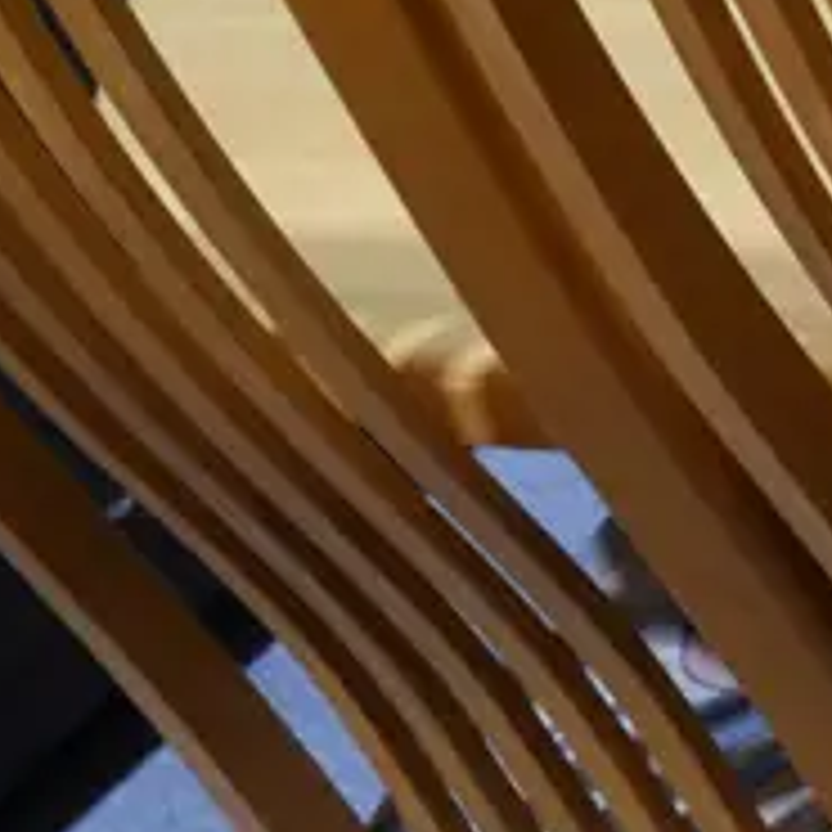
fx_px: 5058
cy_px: 124
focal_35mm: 186
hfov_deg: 8.4
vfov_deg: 9.4
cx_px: 2141
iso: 400
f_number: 4.1
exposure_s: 1/60
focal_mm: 19
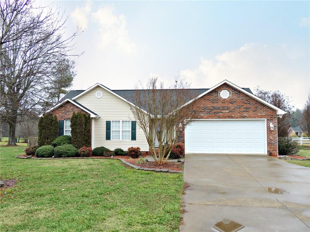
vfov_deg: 49.7
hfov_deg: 63.4
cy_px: 116
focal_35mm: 28
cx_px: 155
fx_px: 251
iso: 100
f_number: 3.1
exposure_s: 1/80
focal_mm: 4.9
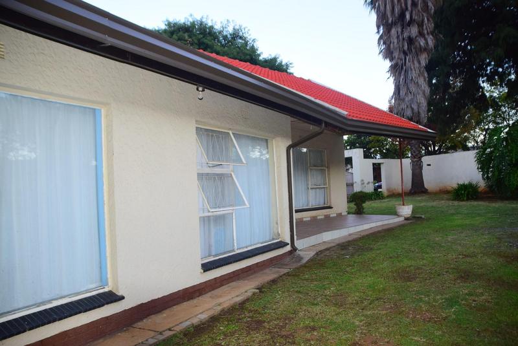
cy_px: 173
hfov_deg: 44.9
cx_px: 259
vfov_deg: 30.9
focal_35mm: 44
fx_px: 626
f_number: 4.2
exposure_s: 1/125
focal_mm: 29
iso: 500
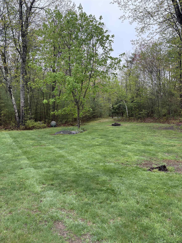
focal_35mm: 26
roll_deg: +0.7
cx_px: 91
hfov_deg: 53.1
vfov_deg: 67.3
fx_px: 182
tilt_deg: +0.2
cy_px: 122
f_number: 1.6
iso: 64
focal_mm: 5.96
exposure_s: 1/485
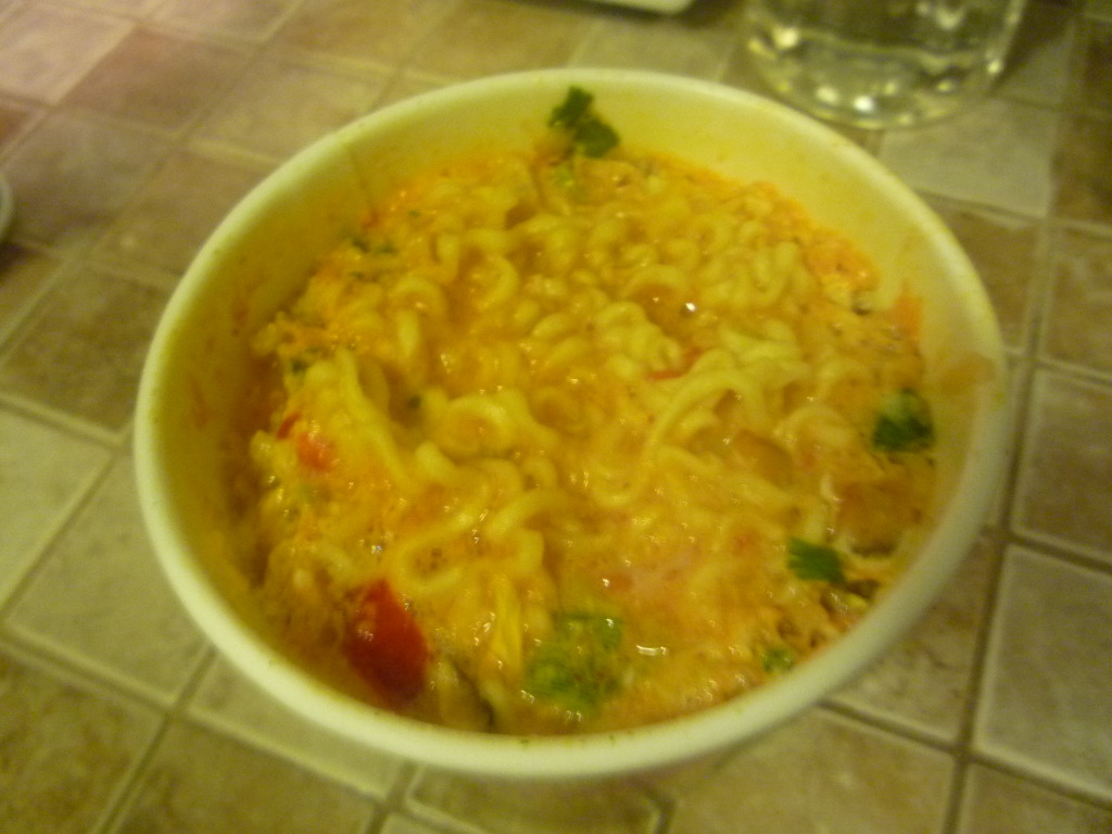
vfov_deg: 46.8
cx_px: 556
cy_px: 417
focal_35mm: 30
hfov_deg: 60.0
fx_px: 964
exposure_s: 1/8
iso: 400
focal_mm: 5.2
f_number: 3.3
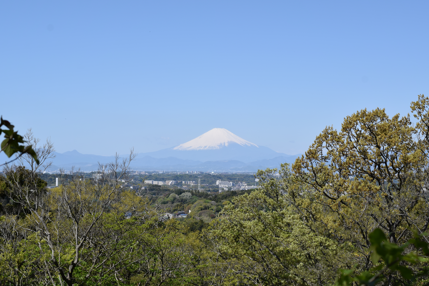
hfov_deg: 27.0
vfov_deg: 18.2
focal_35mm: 75
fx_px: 894
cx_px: 214
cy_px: 143
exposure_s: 1/320
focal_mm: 50
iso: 100
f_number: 9
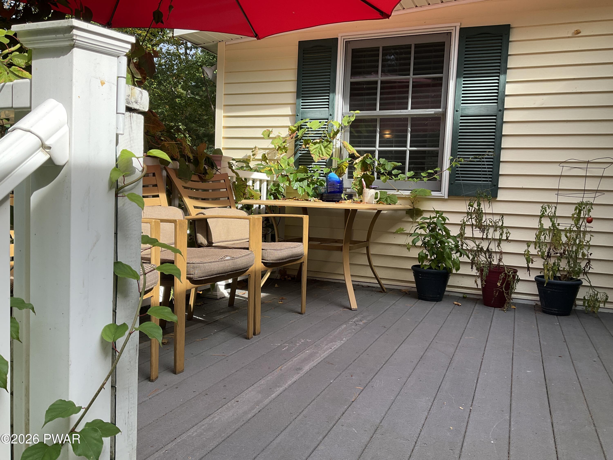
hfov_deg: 61.7
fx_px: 514
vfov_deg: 48.2
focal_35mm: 29
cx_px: 306
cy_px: 230
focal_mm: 3
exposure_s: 1/446
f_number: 1.8
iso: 25
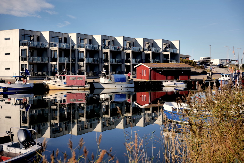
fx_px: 332
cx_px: 122
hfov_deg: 40.4
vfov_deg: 27.5
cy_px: 82
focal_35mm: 49
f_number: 2.8
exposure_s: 1/3200
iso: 100
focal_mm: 49
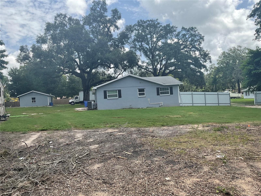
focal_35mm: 29
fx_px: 219
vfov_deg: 48.2
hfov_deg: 61.7
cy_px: 98
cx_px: 130
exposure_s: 1/1221
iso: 16
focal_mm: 3
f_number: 1.8
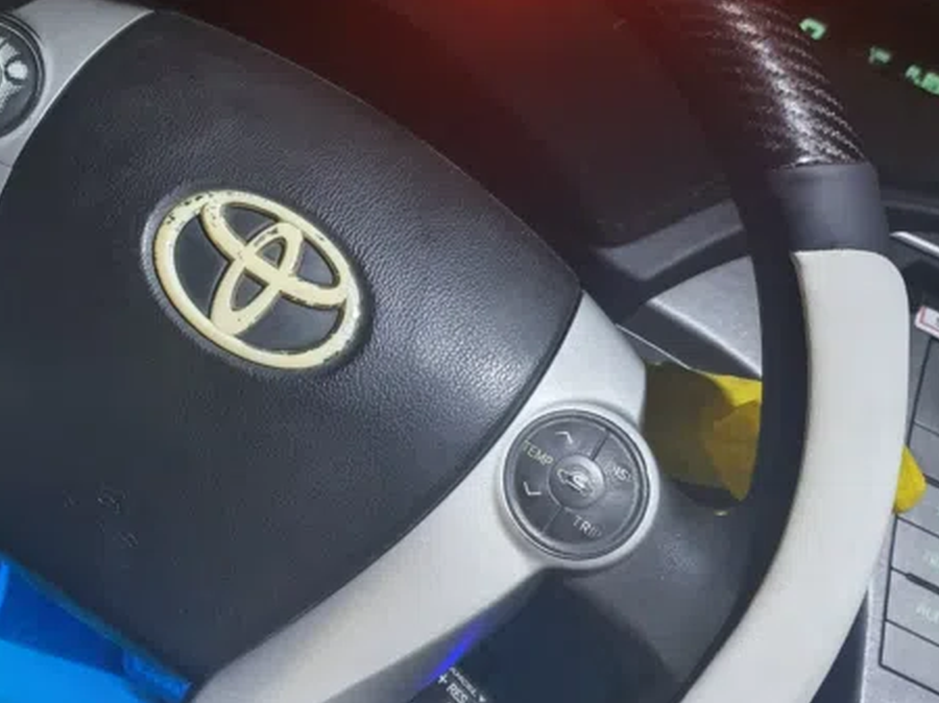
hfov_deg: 49.1
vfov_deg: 38.3
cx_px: 296
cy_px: 257
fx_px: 1003
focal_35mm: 37
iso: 640
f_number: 1.5
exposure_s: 1/25
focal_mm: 4.3
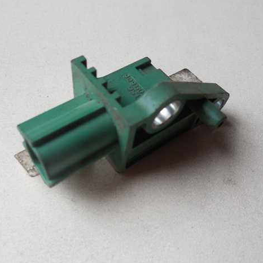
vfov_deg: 48.4
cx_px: 116
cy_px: 129
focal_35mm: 34
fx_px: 292
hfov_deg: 48.3
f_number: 3.5
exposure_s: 1/50
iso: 125
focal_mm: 5
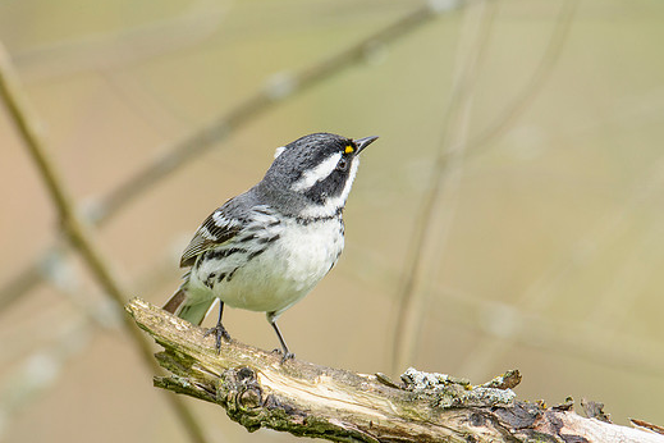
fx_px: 24216
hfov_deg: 1.6
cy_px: 250
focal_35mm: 1313
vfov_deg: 1.0
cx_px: 247
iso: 400
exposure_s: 1/200
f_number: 8
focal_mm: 600
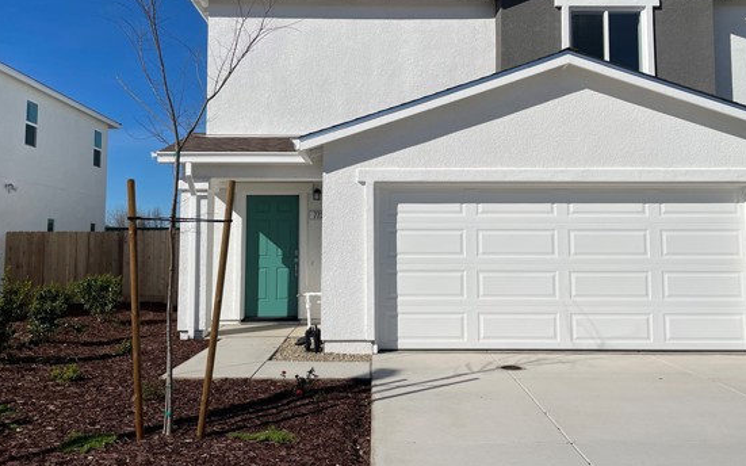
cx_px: 383
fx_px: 650
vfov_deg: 39.4
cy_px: 209
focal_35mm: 32
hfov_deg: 59.7
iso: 32
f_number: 1.6
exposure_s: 1/10753
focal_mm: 4.2
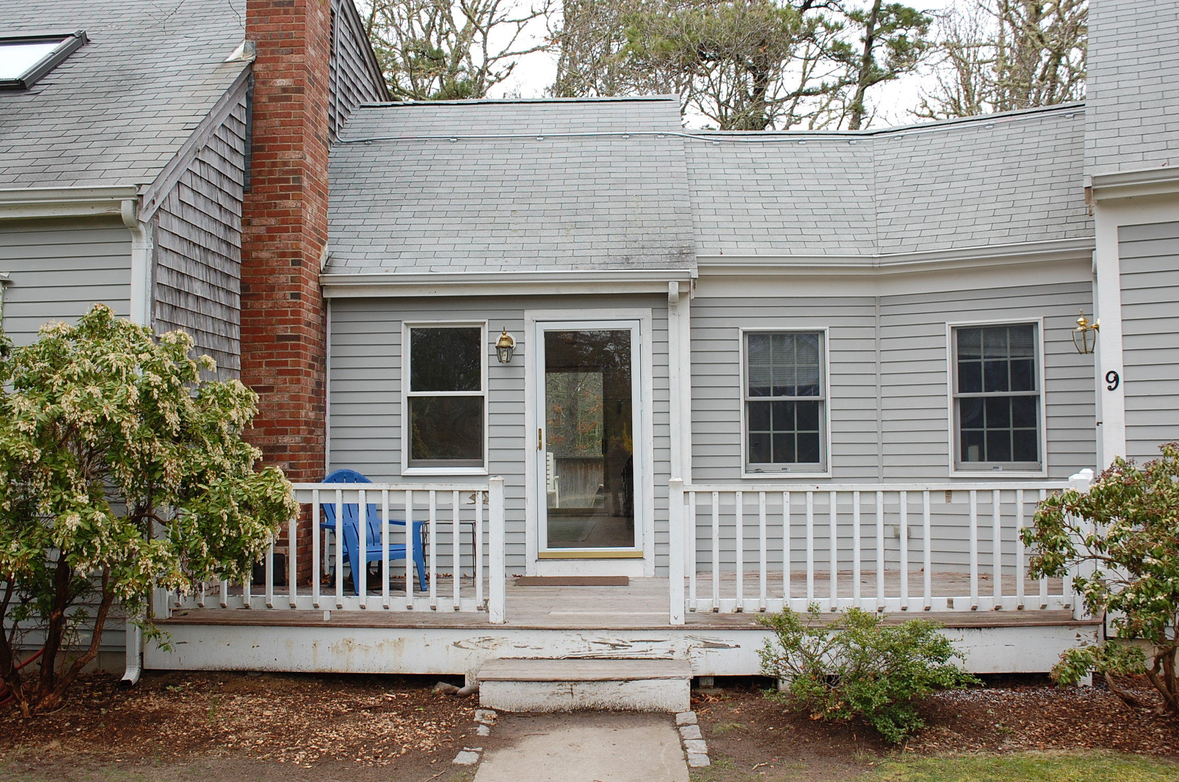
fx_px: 1079
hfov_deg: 57.3
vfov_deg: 39.8
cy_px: 391
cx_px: 590
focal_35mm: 33
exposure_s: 1/200
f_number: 7.1
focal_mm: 22
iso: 200
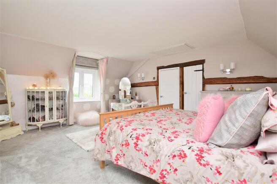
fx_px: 115
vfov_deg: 77.3
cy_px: 92
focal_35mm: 15
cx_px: 138
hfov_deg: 100.4
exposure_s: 1/20
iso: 200
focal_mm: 10
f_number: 5
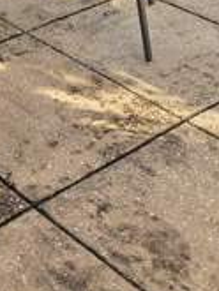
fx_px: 750
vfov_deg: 17.9
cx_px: -159
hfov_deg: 14.8
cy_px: -224
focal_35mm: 89
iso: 25
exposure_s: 1/492
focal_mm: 5.4
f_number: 1.8
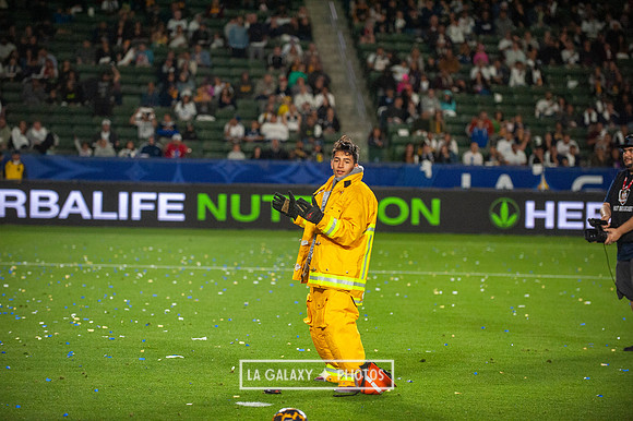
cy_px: 210
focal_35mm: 140
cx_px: 316
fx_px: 2460
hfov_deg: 14.7
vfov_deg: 9.8
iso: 3200
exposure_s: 1/2500
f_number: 2.8
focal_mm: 140
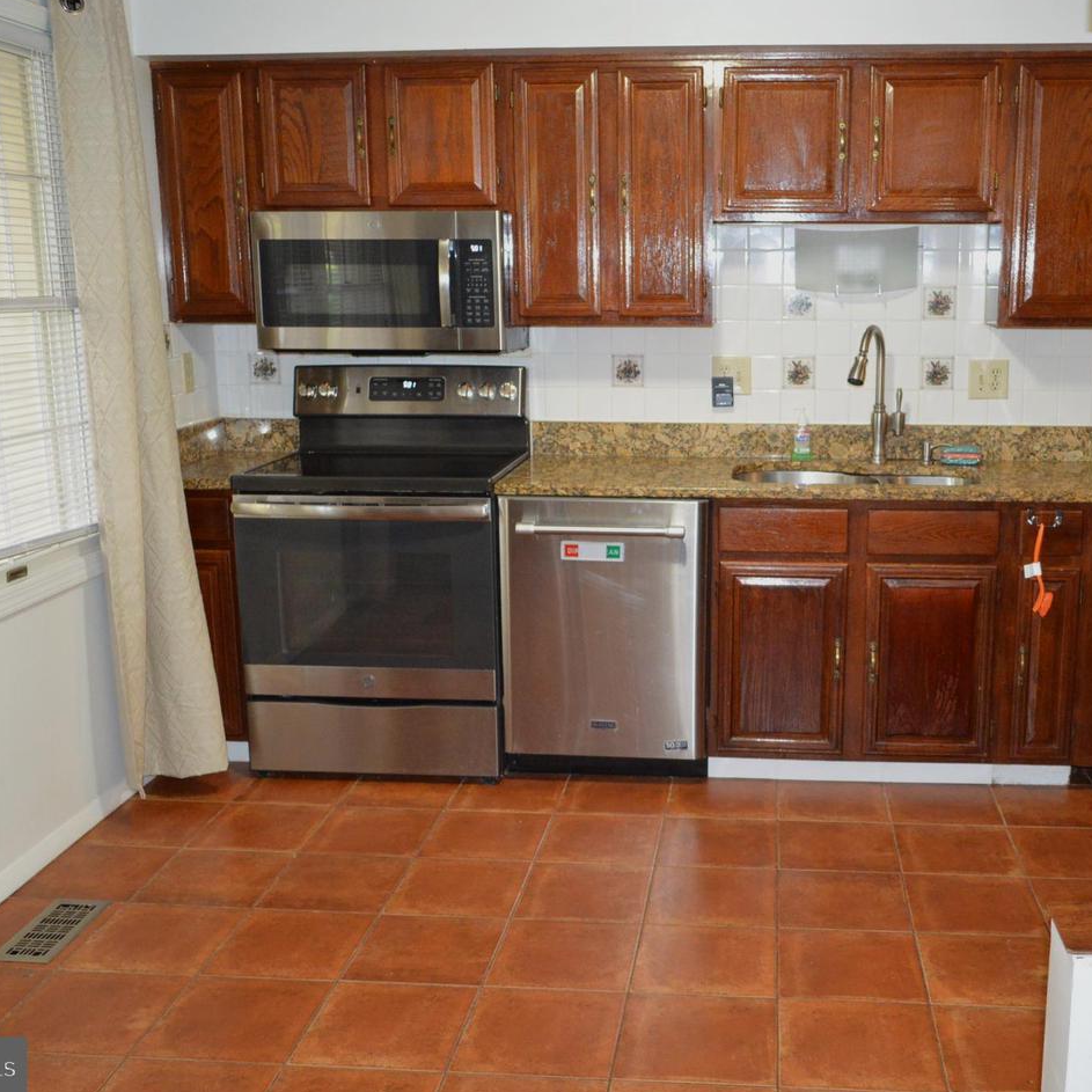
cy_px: 541
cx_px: 681
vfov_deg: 47.2
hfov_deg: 46.8
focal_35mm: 35
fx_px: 1249
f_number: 3.5
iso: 1800
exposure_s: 1/60
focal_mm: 18
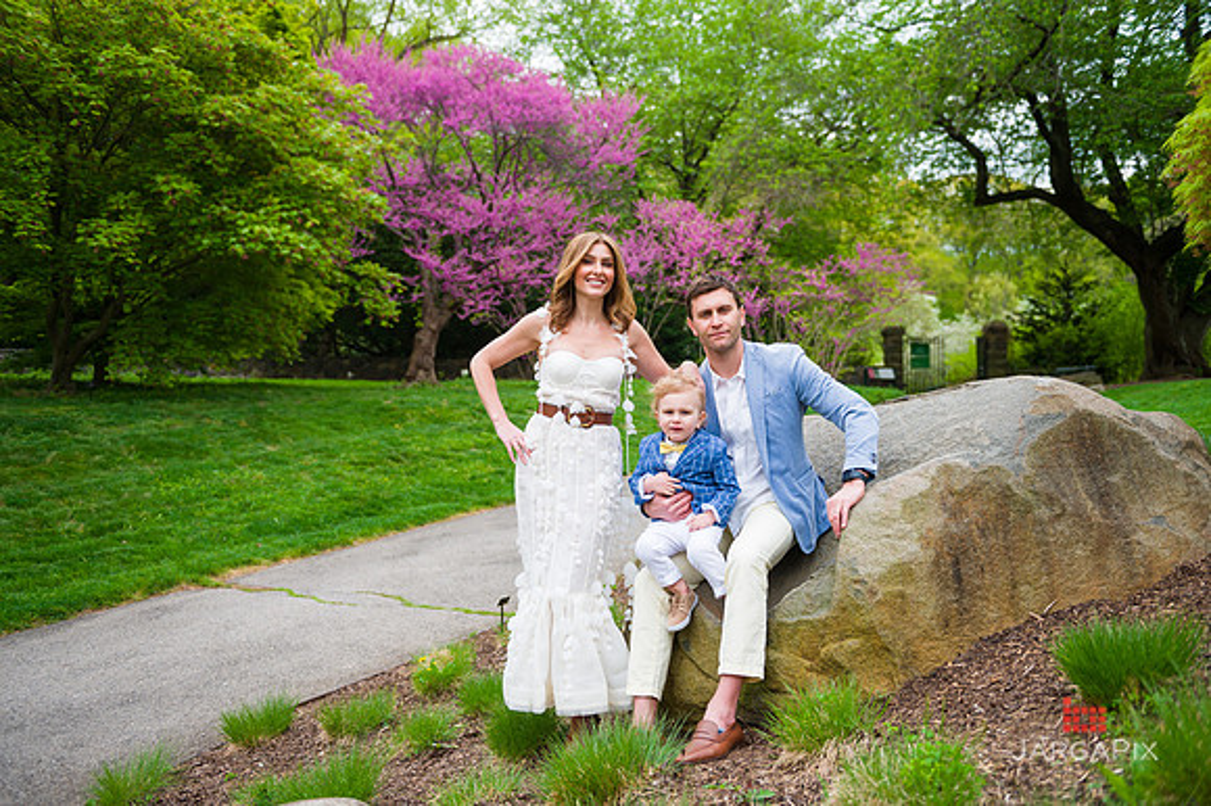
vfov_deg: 41.1
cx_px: 606
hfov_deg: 58.7
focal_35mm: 32
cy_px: 403
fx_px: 1076
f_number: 3.5
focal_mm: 32
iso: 200
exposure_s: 1/800
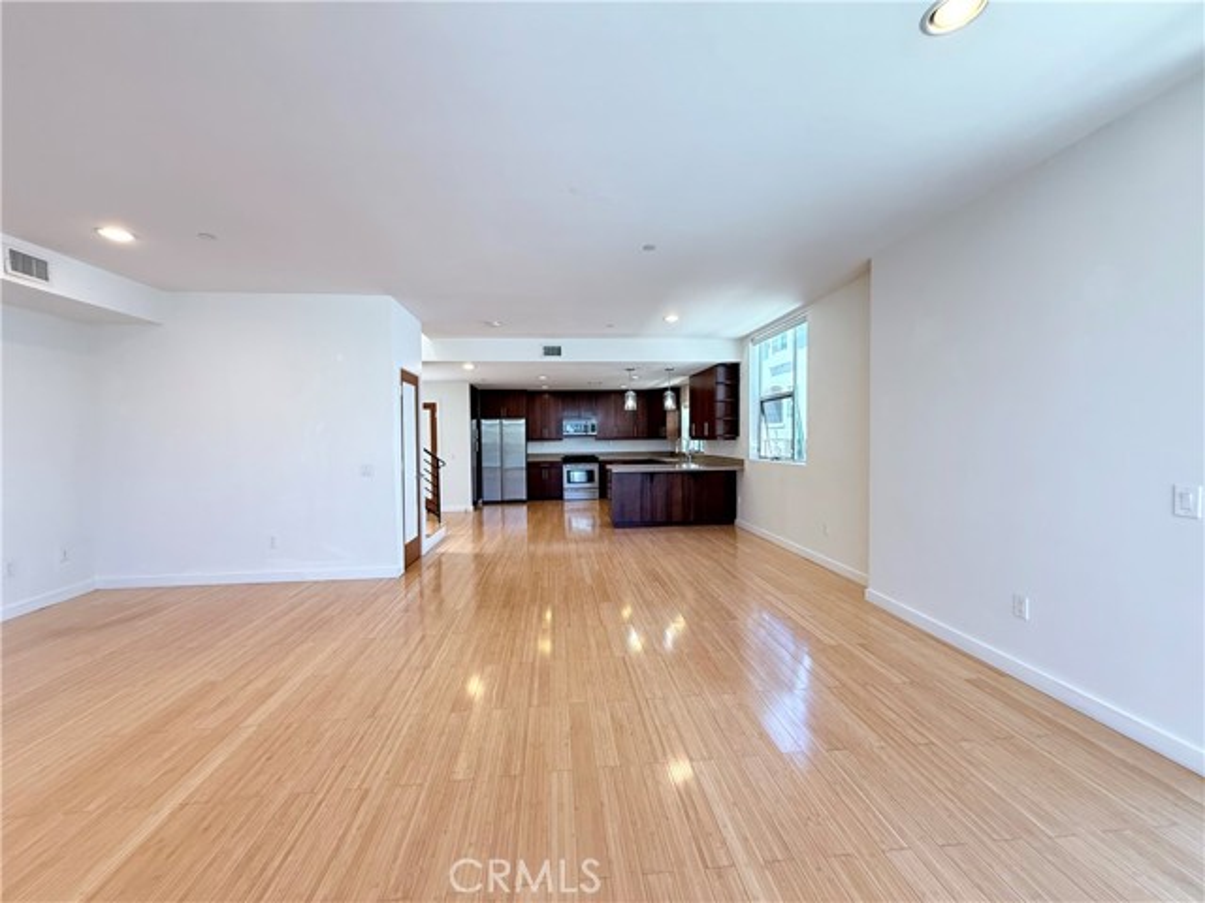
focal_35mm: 14
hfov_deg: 102.1
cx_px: 602
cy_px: 452
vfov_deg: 85.7
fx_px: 487
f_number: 2.2
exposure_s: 1/120
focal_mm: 2.22
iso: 400
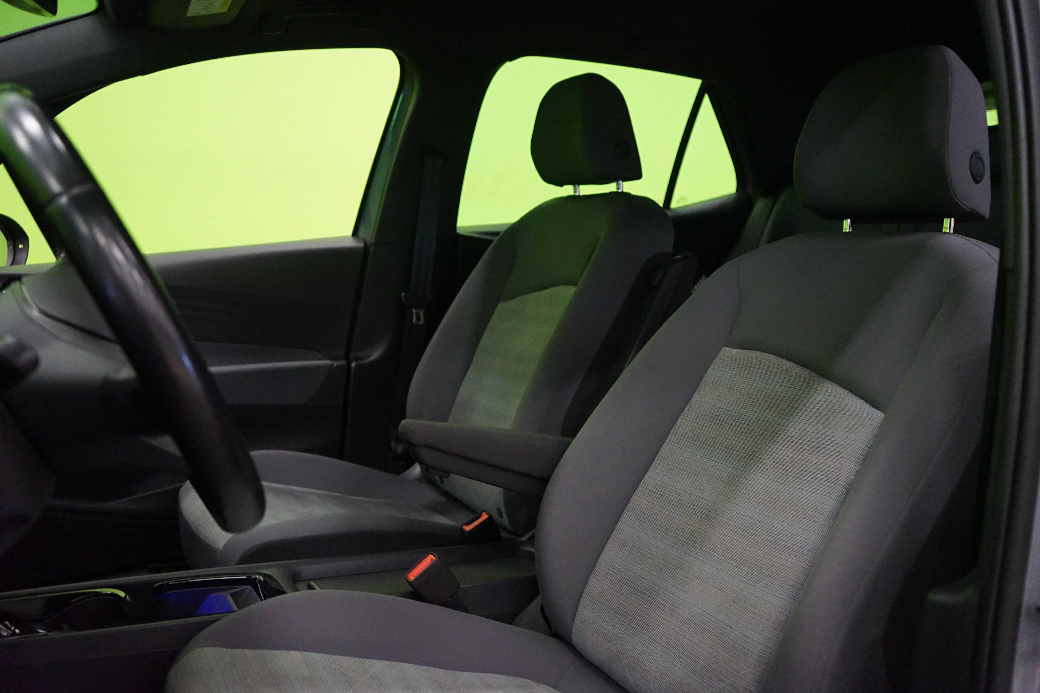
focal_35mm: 30
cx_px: 520
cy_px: 346
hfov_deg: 61.9
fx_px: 867
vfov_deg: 43.6
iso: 6400
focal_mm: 30
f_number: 3.5
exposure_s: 1/60
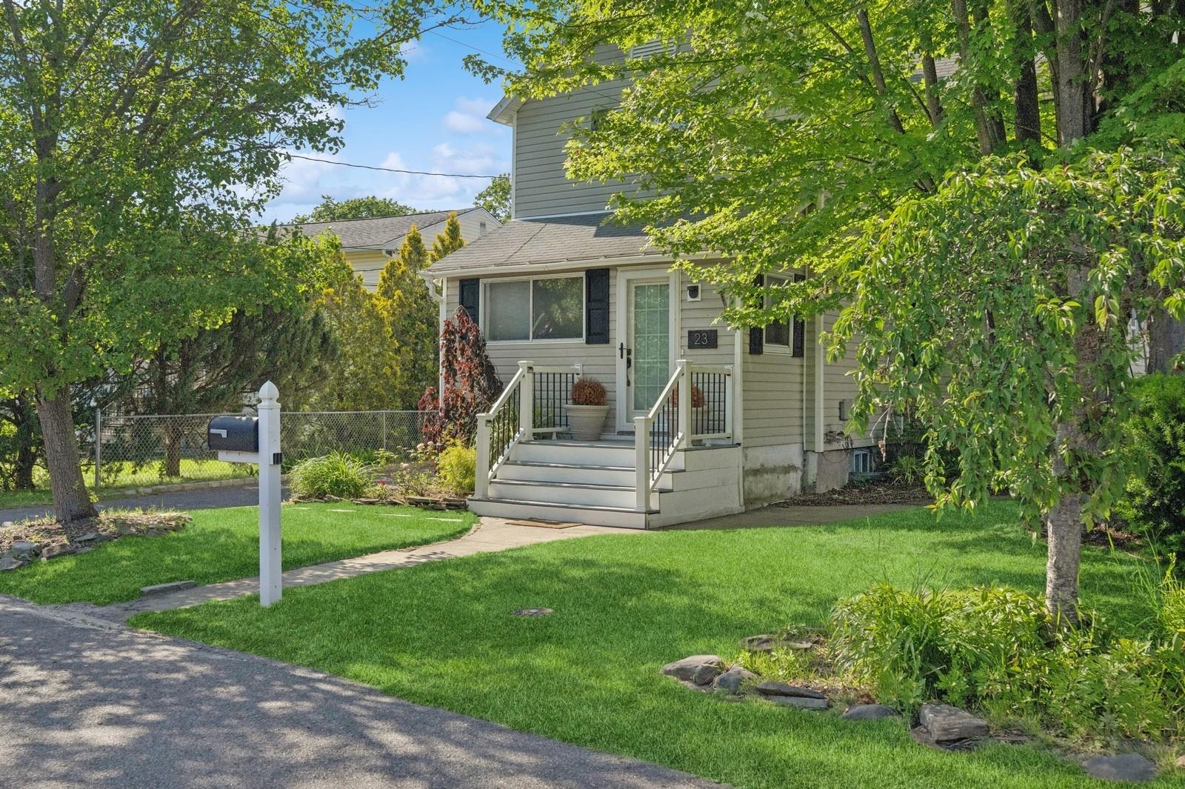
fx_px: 1086
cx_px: 592
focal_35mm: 33
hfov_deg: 57.2
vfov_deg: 39.9
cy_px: 394
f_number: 5.6
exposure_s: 1/3200
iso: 320
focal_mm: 22
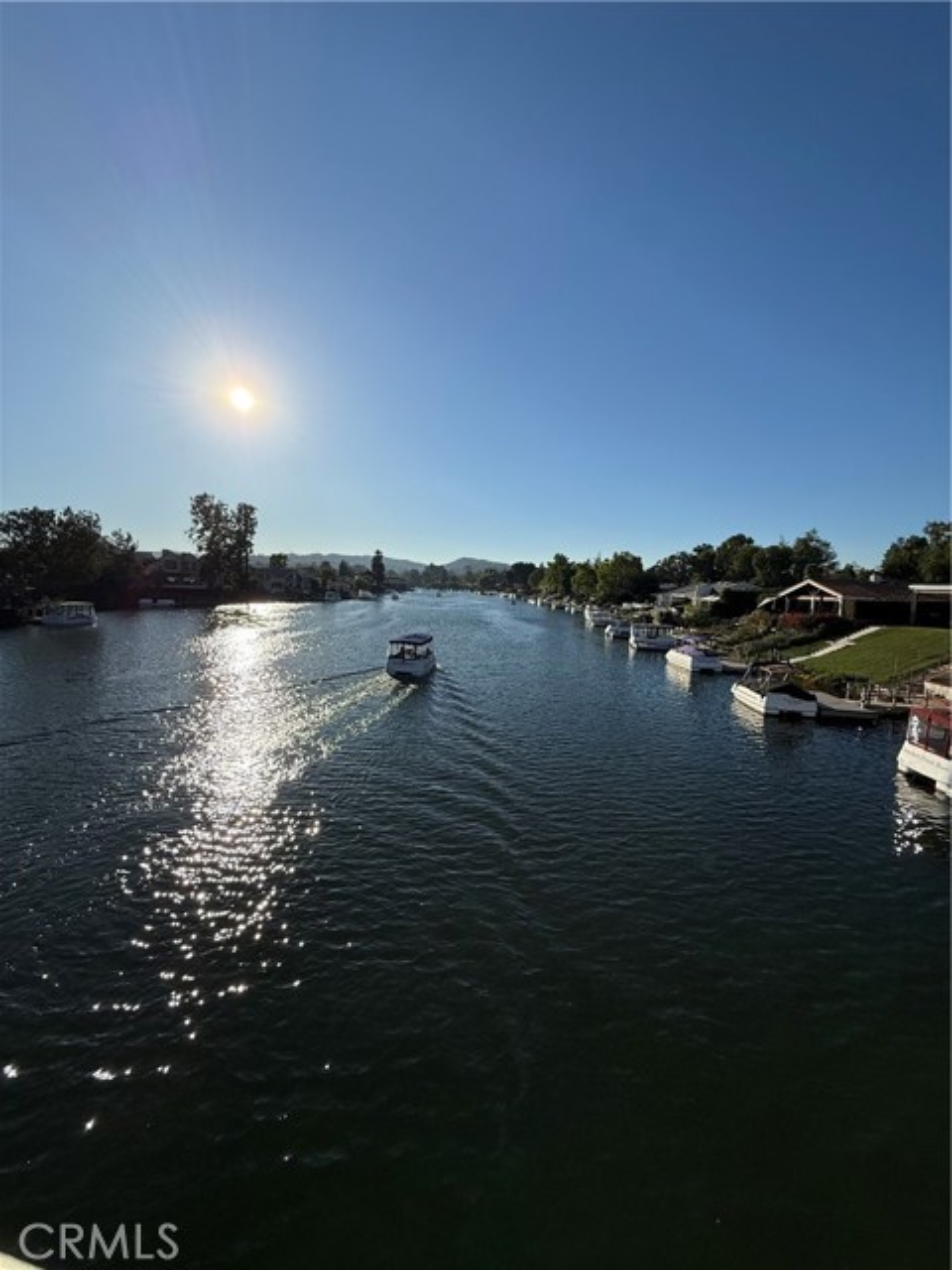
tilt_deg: -4.0
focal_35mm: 14
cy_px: 635
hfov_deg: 85.7
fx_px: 513
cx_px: 476
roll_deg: -0.7
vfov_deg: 102.1
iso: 64
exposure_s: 1/6173
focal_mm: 2.22
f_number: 2.2
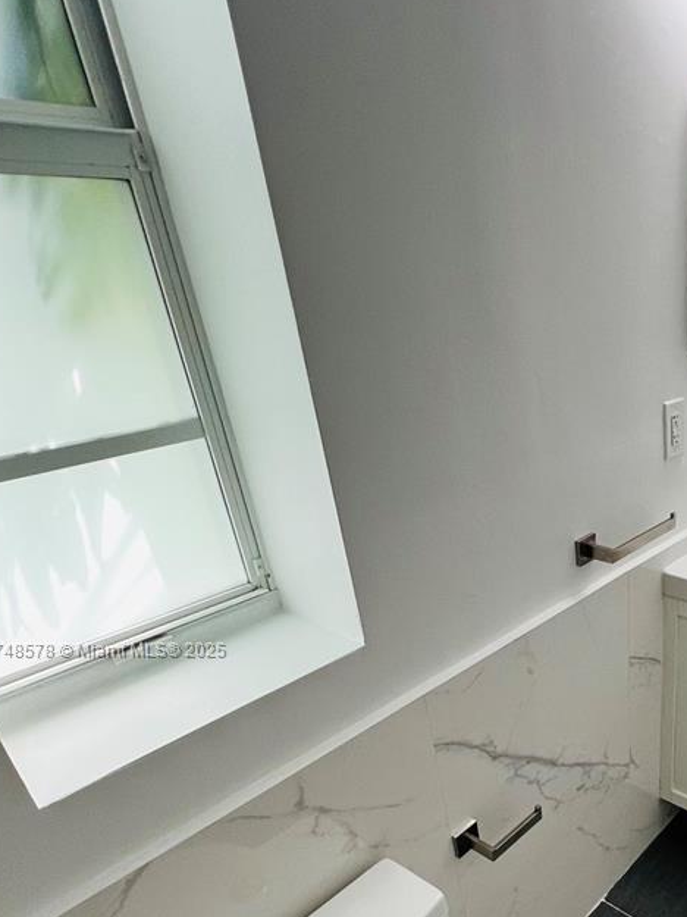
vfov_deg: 66.4
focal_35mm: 25
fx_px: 662
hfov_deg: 49.1
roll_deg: +0.6
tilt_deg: -28.6
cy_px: 651
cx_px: 617
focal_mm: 1.57
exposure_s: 1/120
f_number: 1.8
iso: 125
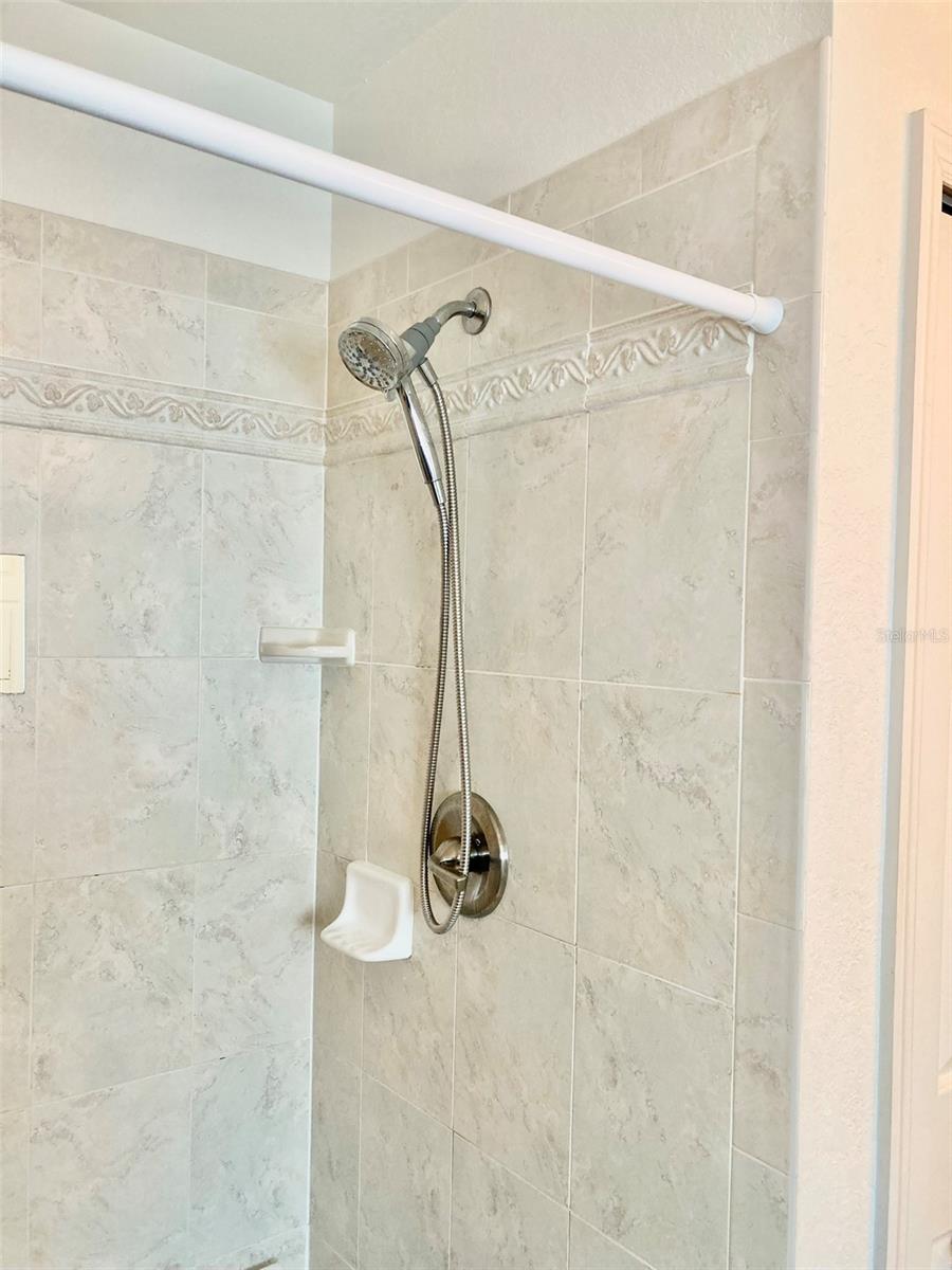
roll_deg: -1.3
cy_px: 635
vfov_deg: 63.4
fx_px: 1027
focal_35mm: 28
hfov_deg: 49.7
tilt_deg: +1.1
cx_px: 476
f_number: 1.8
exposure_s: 1/60
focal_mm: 3.99
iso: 80
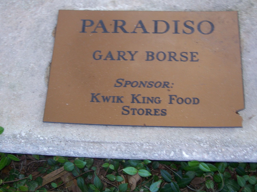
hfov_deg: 36.2
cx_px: 132
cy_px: 70
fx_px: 393
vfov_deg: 27.4
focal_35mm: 53
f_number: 2.8
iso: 80
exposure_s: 1/60
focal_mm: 7.8
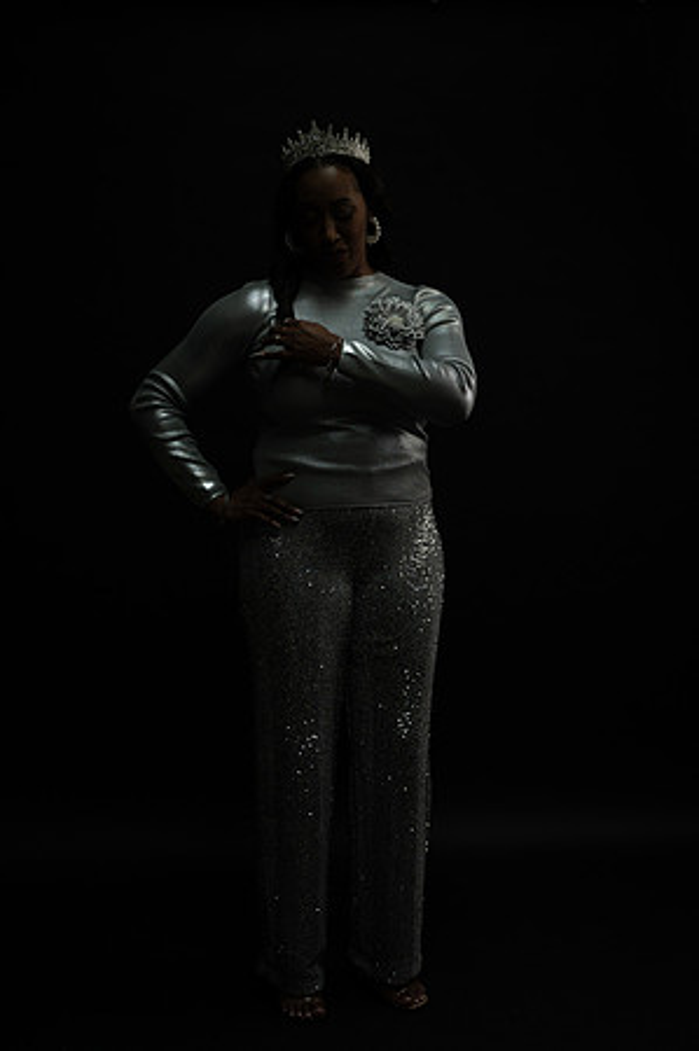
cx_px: 350
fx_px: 1460
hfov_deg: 26.9
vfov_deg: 39.6
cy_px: 526
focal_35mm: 50
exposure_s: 1/1600
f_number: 3.2
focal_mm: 50
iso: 640
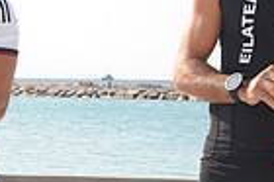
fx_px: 1011
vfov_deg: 10.2
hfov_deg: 14.9
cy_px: 171
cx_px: -53
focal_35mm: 133
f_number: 5.6
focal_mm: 32
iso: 100
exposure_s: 1/320
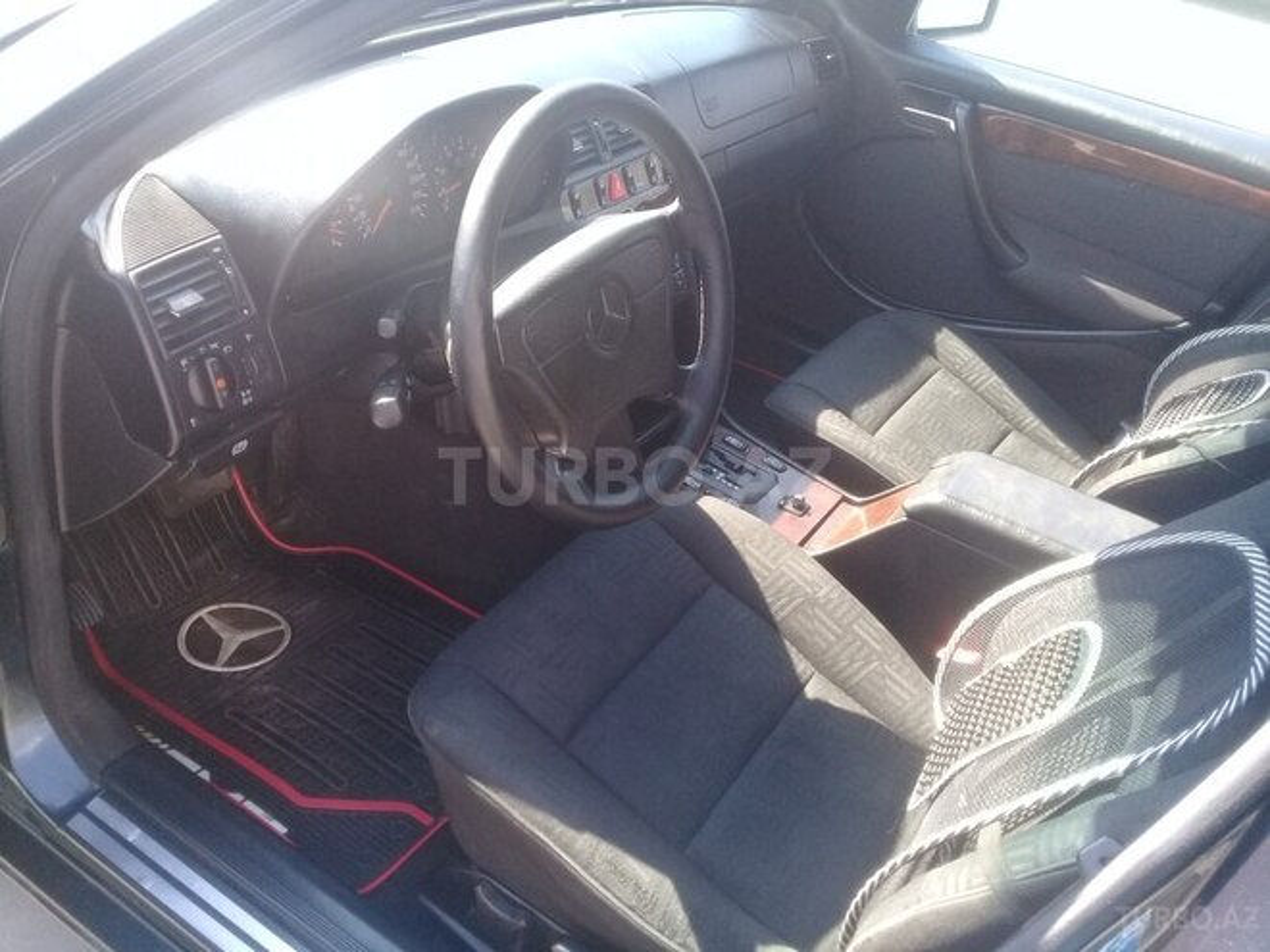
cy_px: 476
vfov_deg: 45.4
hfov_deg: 58.4
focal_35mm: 31
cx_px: 635
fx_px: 1137
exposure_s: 1/100
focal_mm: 3.3
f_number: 2.2
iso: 100
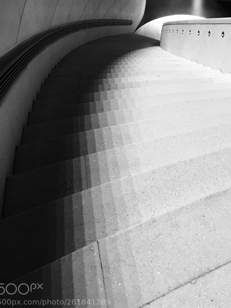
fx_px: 329
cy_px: 125
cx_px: 129
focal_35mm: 37
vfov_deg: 49.8
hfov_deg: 38.6
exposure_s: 1/10
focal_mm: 4.15
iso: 80
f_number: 2.2
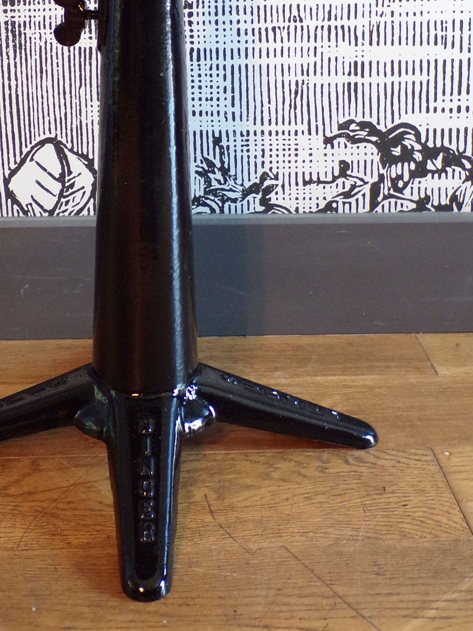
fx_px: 1075
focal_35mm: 59
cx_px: 181
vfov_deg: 31.9
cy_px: 134
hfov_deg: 24.8
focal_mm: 5.8
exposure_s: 1/17
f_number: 3.2
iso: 276
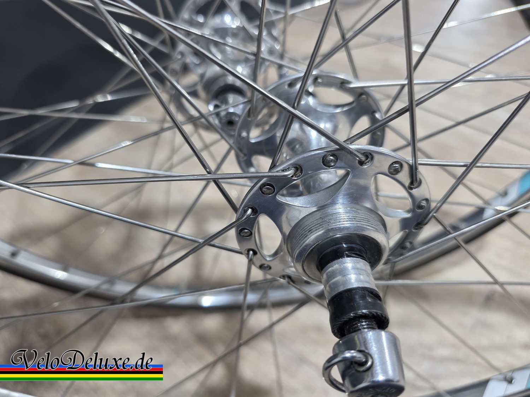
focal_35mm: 23
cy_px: 198
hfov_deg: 73.9
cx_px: 265
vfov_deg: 58.9
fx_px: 352
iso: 320
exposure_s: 1/100
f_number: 1.7
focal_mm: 6.3
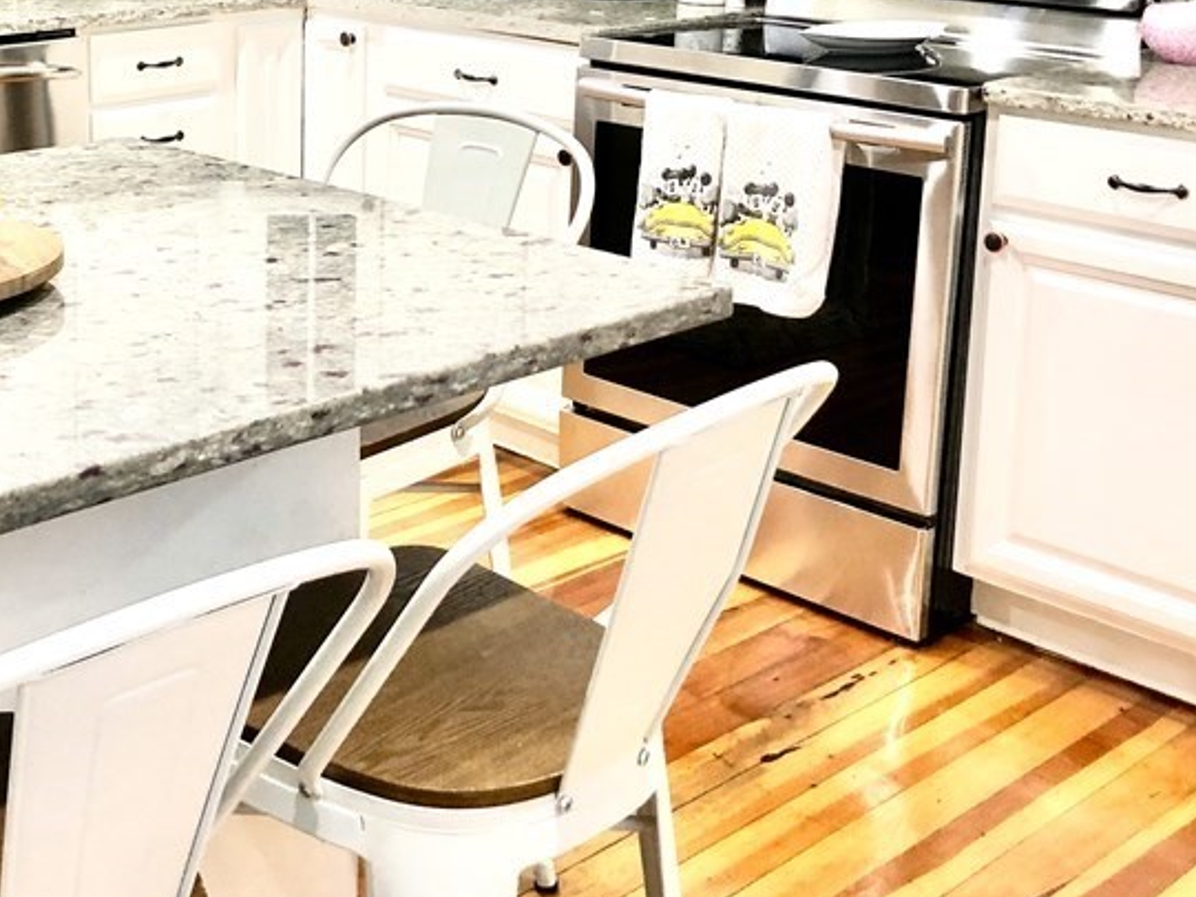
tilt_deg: -11.1
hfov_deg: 35.3
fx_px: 1832
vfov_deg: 26.9
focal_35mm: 53
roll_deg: +0.8
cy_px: 150
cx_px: 281
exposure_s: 1/17
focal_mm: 4
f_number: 1.8
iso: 40
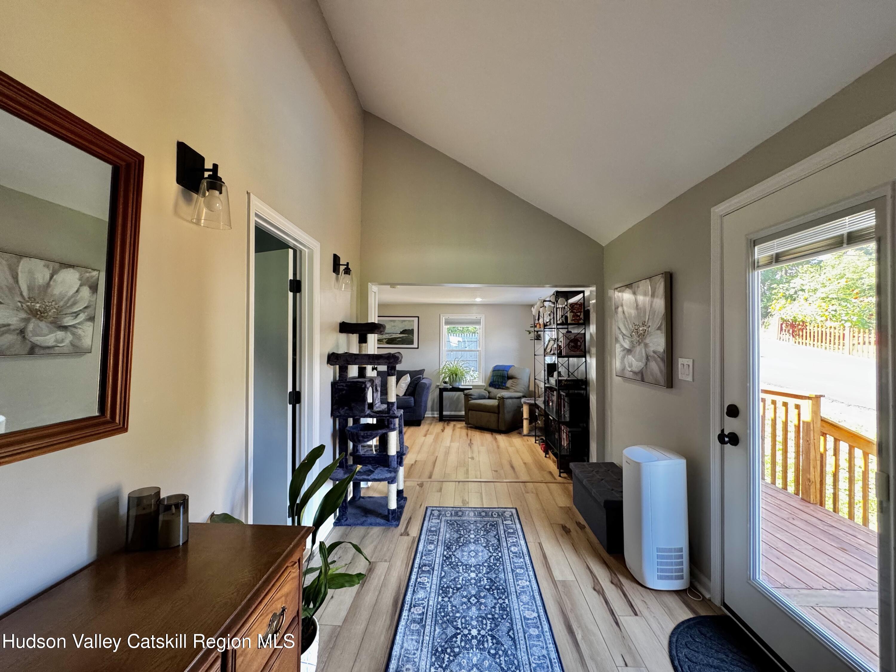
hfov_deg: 102.1
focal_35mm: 14
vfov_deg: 85.7
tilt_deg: +0.9
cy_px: 336
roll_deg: -0.6
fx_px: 362
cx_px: 448
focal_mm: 2.22
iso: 250
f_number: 2.2
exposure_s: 1/60
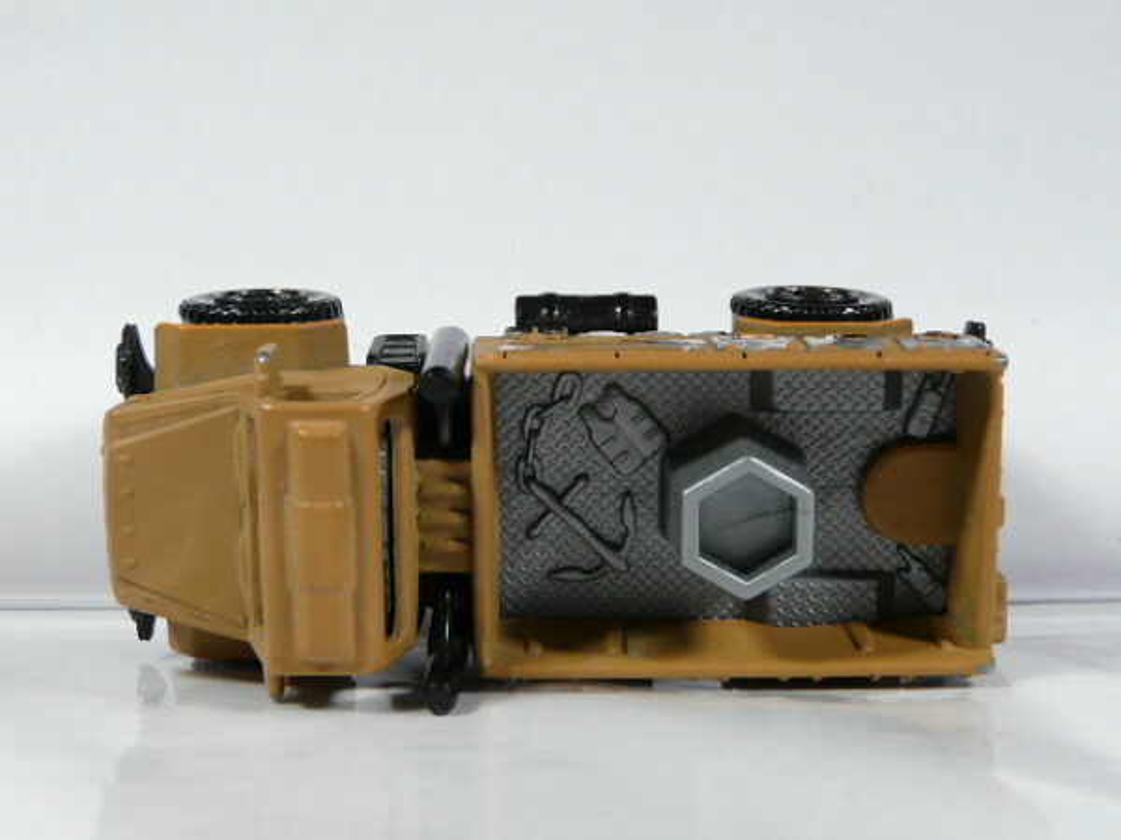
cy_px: 420
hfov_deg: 33.8
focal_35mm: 57
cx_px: 560
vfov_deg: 25.7
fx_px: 1846
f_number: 2.8
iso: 100
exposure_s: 1/50
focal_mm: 5.9
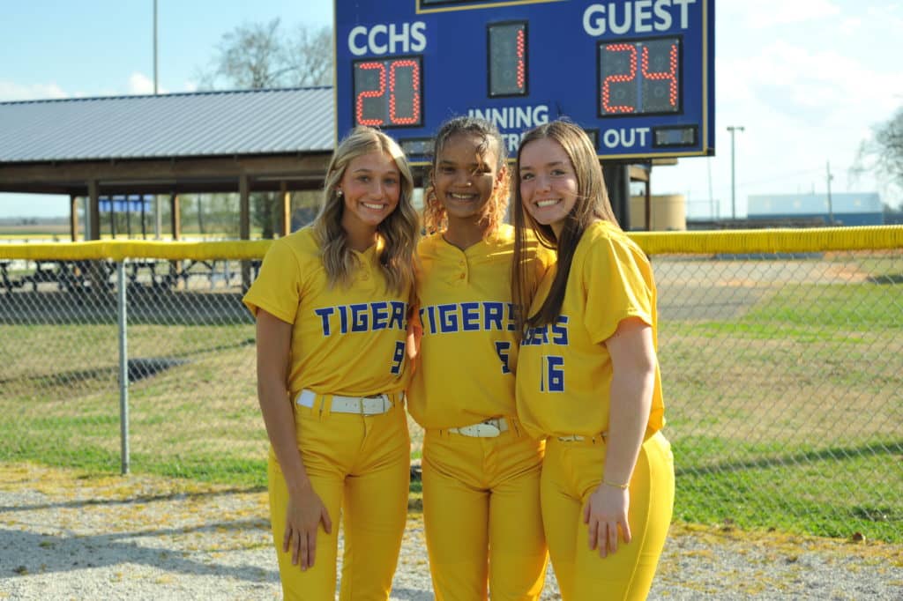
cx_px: 452
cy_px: 300
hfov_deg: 39.6
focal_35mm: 50
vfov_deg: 27.0
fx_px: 1254
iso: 200
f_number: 5.6
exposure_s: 1/640
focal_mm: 50
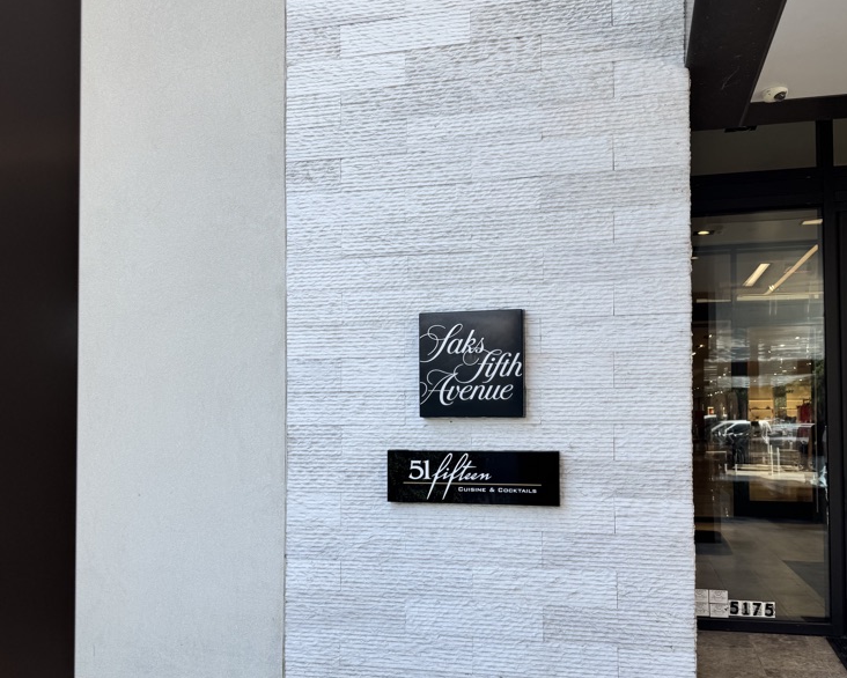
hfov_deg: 55.6
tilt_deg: +1.2
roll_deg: +0.3
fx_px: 802
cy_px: 392
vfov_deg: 45.7
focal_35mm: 32
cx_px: 440
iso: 80
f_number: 1.78
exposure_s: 1/802
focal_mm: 6.76
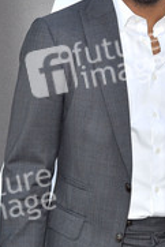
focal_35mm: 155
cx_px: 136
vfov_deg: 13.2
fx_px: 1064
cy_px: 134
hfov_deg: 8.8
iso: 250
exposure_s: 1/250
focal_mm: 70
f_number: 6.3
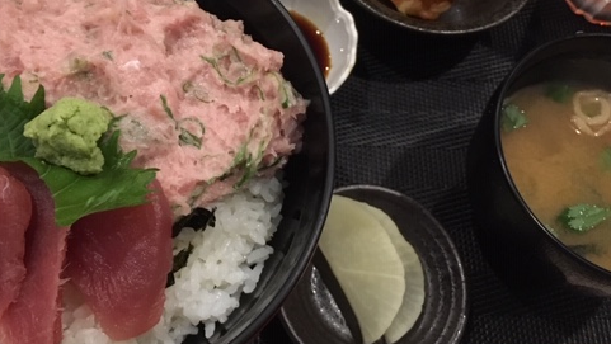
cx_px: 248
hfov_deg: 48.1
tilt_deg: -63.3
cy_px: 112
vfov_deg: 28.2
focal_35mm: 42
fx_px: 681
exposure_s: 1/15
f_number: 2.2
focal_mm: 4.15
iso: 250
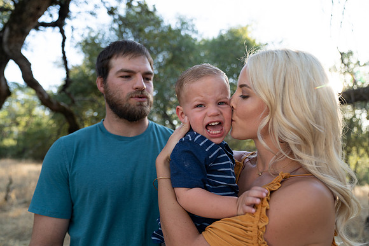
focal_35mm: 27
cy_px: 123
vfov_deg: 48.0
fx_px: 277
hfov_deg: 67.4
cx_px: 184
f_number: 2.8
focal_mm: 27
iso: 100
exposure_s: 1/125
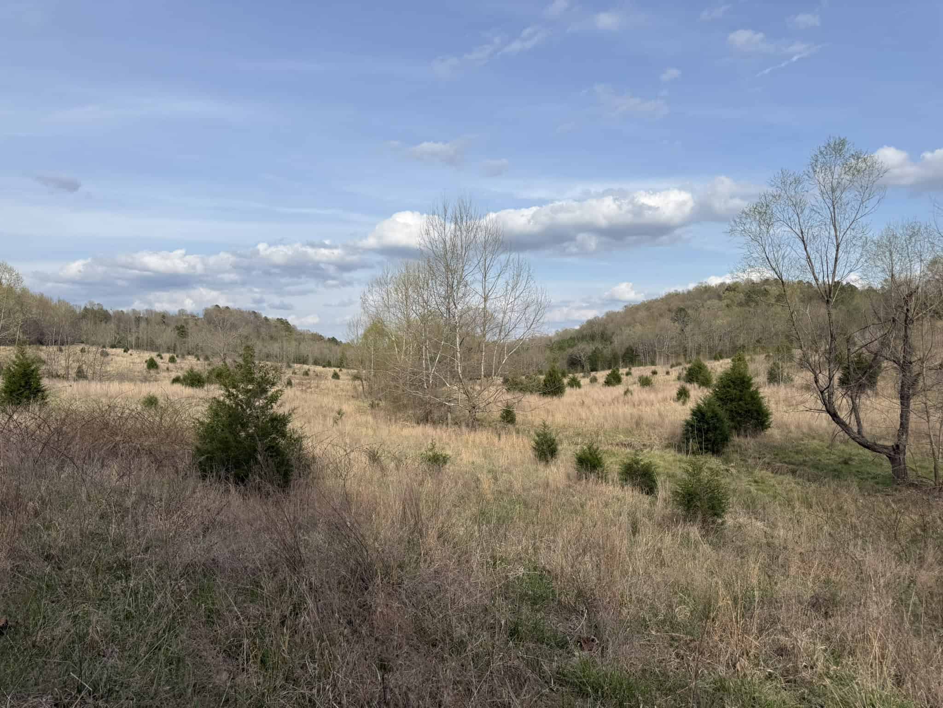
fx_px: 654
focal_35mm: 24
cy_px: 354
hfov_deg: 71.6
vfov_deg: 56.8
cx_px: 472
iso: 80
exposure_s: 1/4673
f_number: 1.8
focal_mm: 6.8
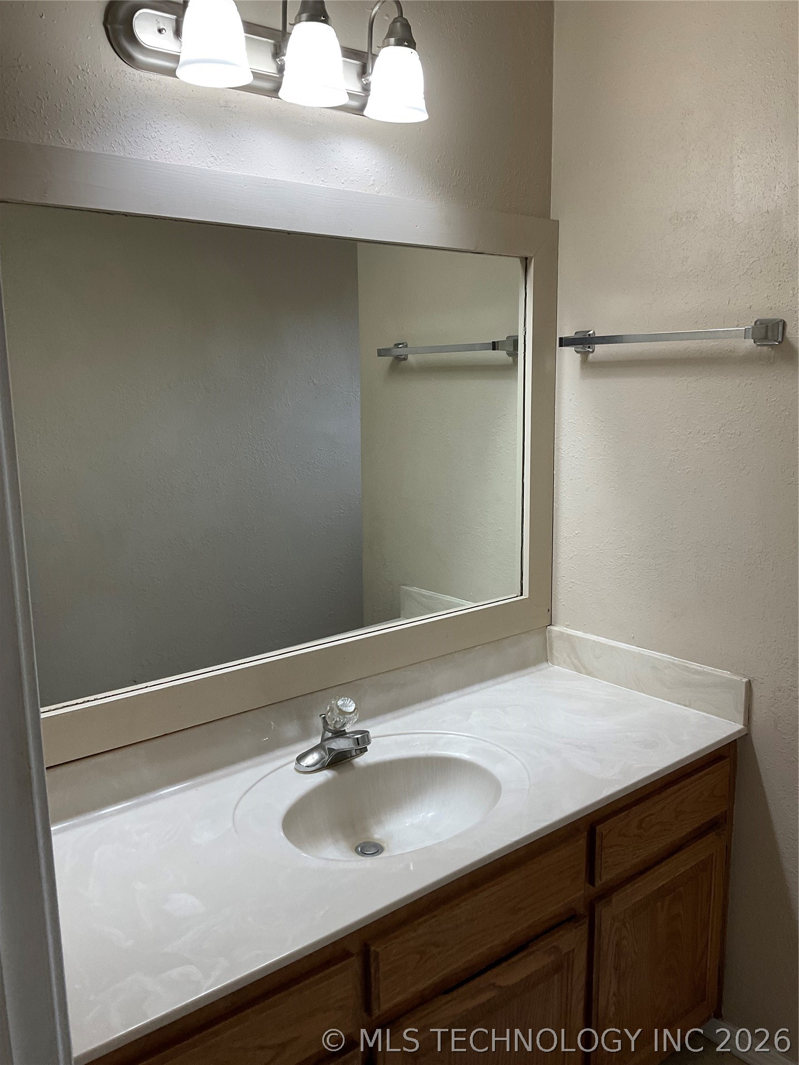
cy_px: 532
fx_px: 892
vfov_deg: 61.7
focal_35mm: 29
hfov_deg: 48.2
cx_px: 400
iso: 64
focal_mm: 3
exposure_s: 1/120
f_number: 1.8
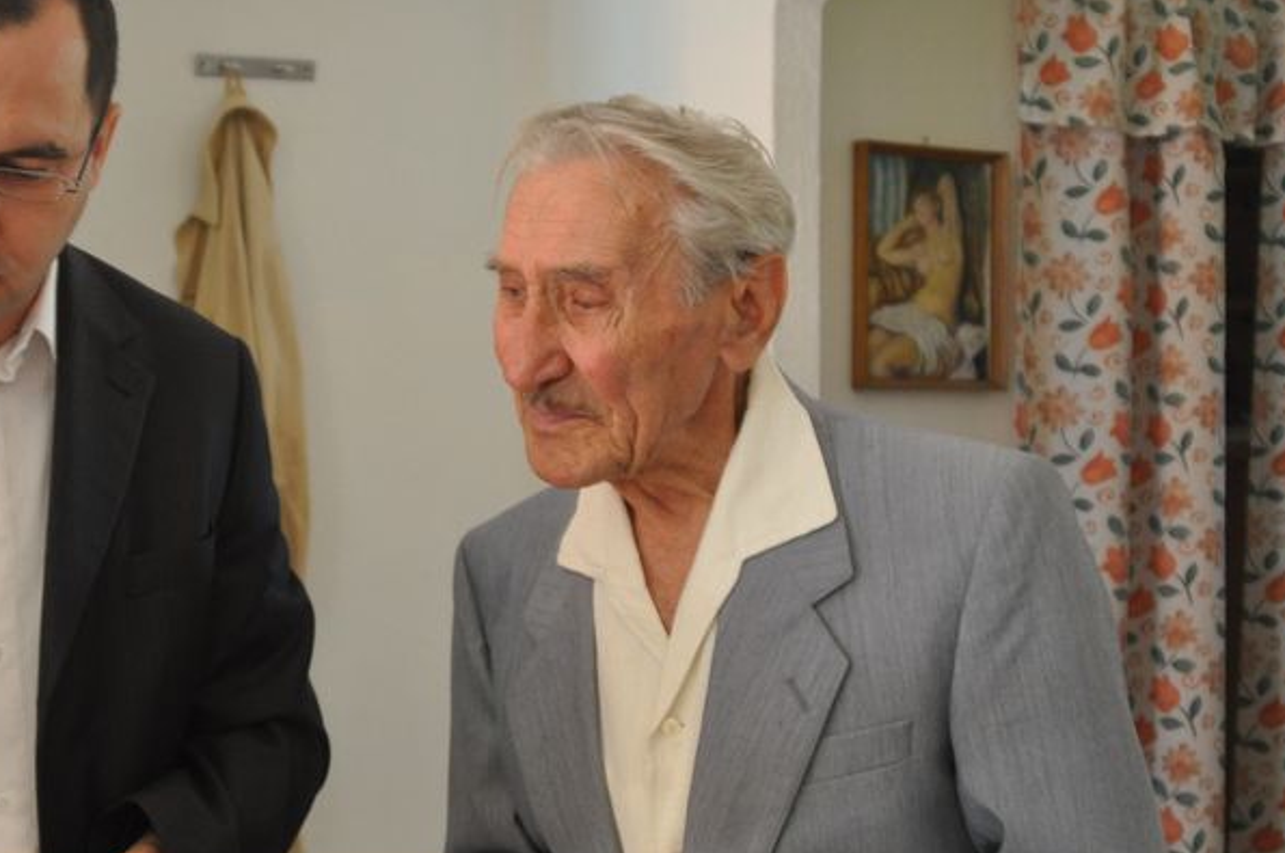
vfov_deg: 23.8
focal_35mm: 57
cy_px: 382
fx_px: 2023
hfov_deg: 35.0
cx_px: 458
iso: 900
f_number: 3.8
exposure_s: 1/30
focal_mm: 25
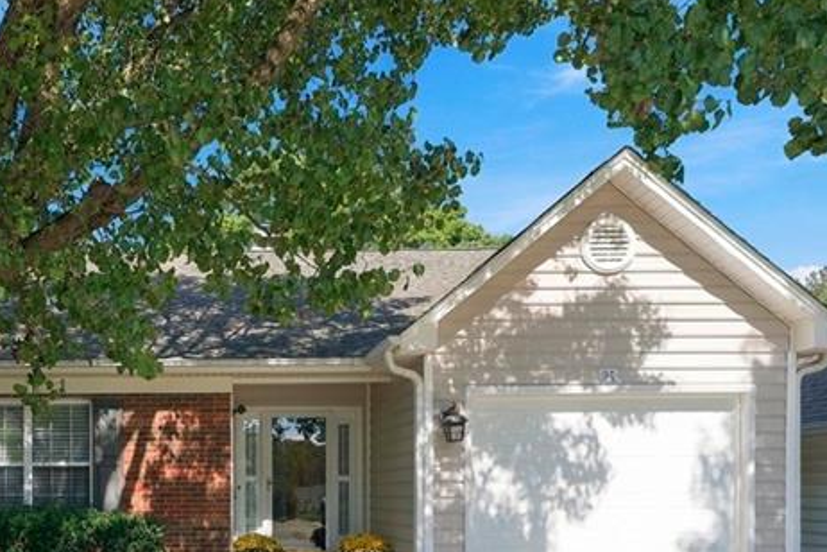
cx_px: 183
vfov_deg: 39.7
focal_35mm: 31
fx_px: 712
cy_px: 480
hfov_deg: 56.5
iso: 400
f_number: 7.1
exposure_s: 1/640
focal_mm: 14
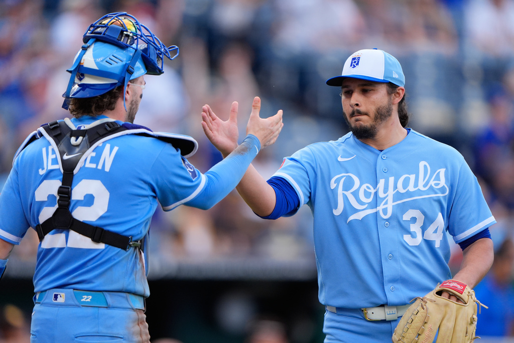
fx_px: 8563
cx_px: 257
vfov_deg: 2.3
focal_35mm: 600
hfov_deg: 3.4
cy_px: 172
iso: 800
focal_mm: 600
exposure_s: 1/2000
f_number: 4
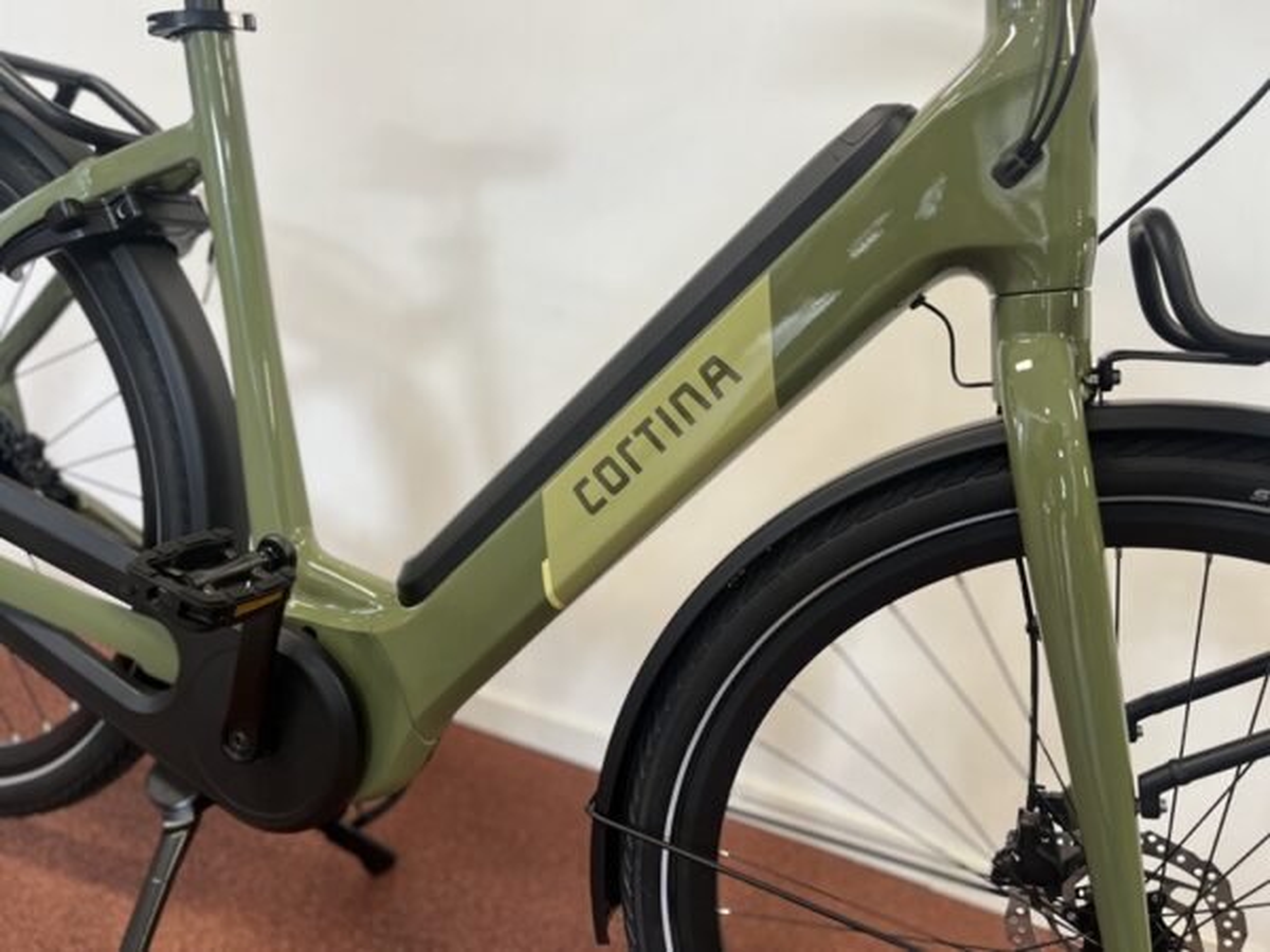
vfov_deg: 53.1
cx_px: 635
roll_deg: -12.8
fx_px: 954
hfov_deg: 67.3
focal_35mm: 26
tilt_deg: -14.0
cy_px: 476
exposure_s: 1/50
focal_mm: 5.1
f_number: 1.6
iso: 100
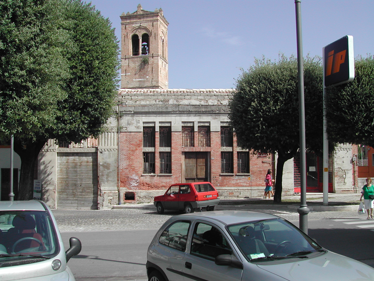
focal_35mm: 38
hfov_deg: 49.0
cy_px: 140
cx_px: 187
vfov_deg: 37.7
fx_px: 411
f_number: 7.6
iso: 100
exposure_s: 1/228
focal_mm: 8
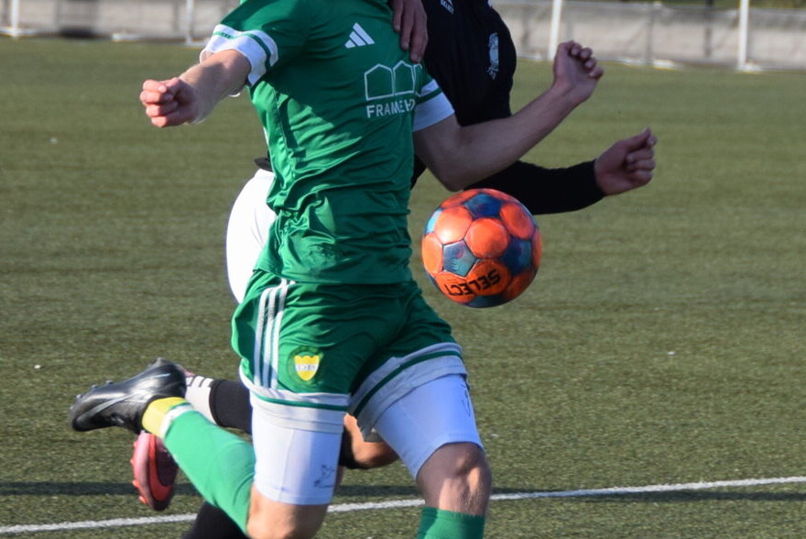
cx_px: 539
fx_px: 6071
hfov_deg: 7.6
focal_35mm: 271
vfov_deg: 5.1
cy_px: 284
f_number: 5.3
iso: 450
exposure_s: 1/1000
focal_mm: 90
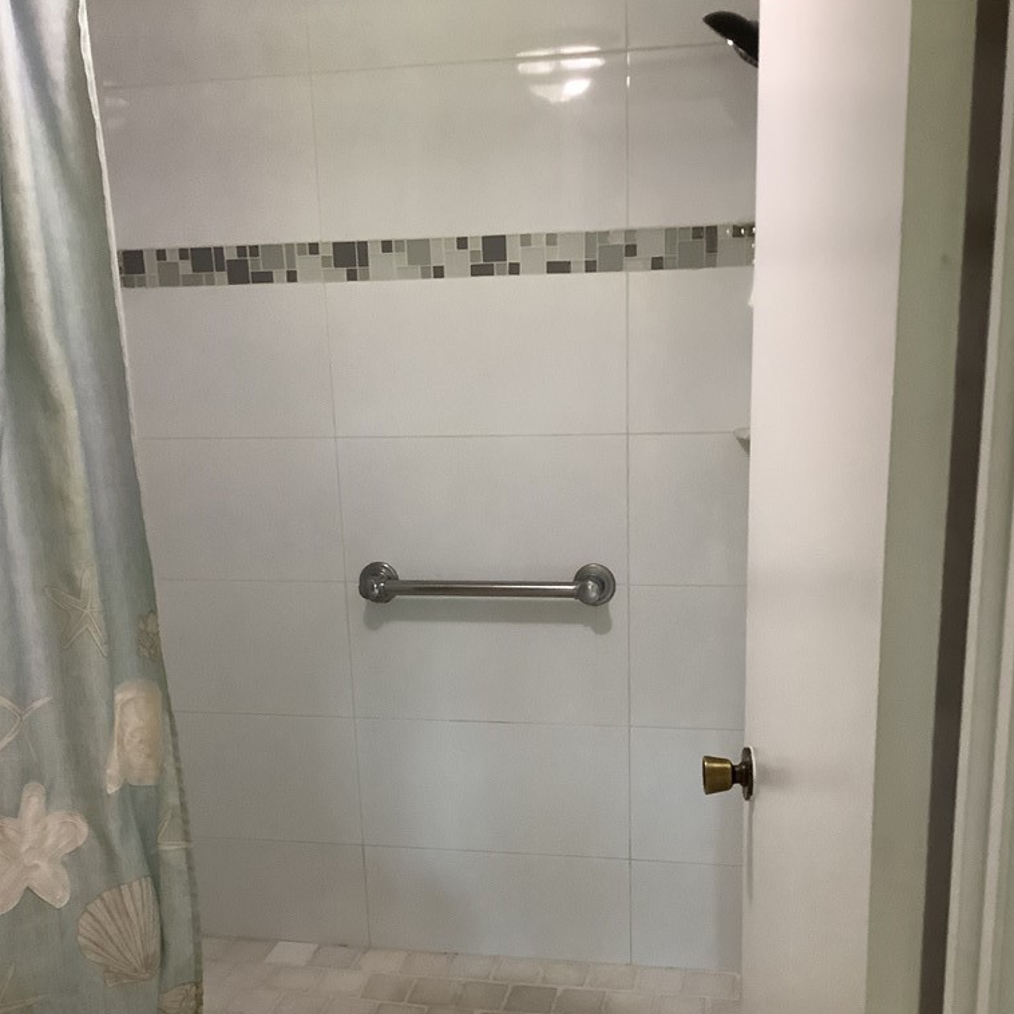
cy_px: 677
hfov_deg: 44.9
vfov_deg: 44.3
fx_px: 1226
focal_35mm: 37
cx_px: 510
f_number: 2.4
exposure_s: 1/50
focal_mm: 3.3
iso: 200
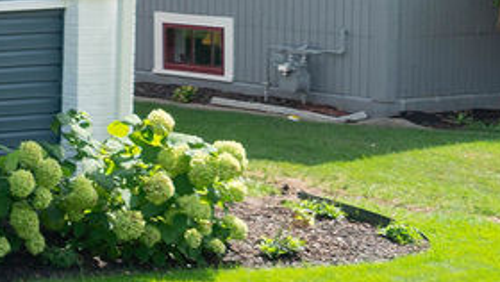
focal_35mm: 153
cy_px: -47
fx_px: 2030
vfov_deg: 7.9
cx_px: -556
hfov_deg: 12.2
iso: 100
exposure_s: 1/100
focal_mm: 24
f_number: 7.1
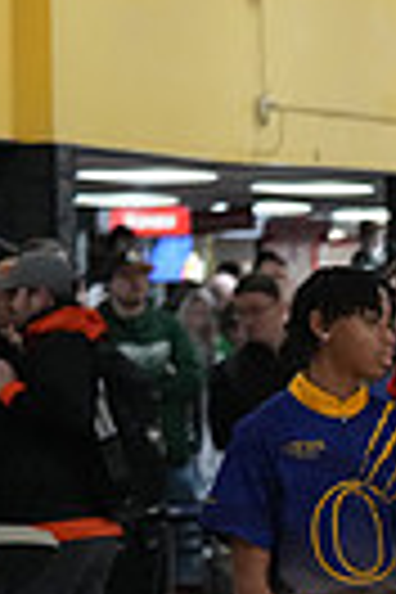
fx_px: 5065
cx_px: 1242
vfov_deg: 6.7
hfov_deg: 4.3
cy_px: 709
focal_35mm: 307
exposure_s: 1/400
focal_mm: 70
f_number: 2.8
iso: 6400
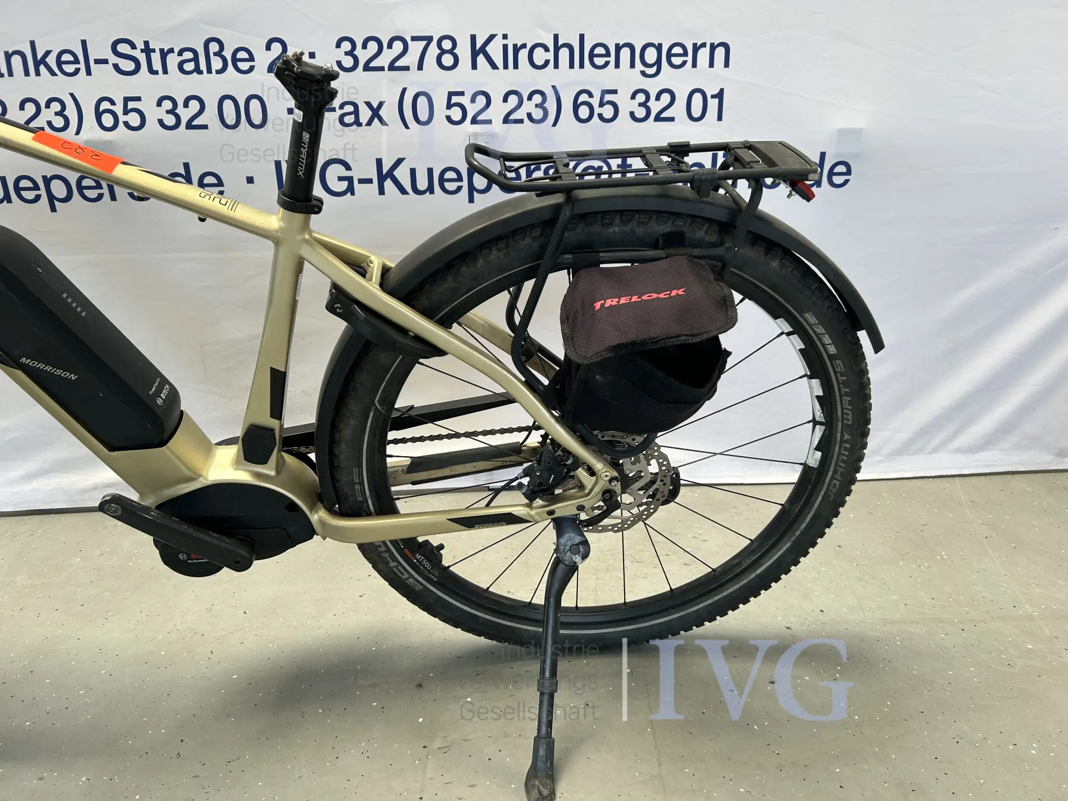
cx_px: 534
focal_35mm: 26
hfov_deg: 67.3
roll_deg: +0.3
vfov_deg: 53.1
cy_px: 400
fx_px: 802
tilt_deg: -20.3
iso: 32
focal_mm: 5.7
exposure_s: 1/133
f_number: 1.5
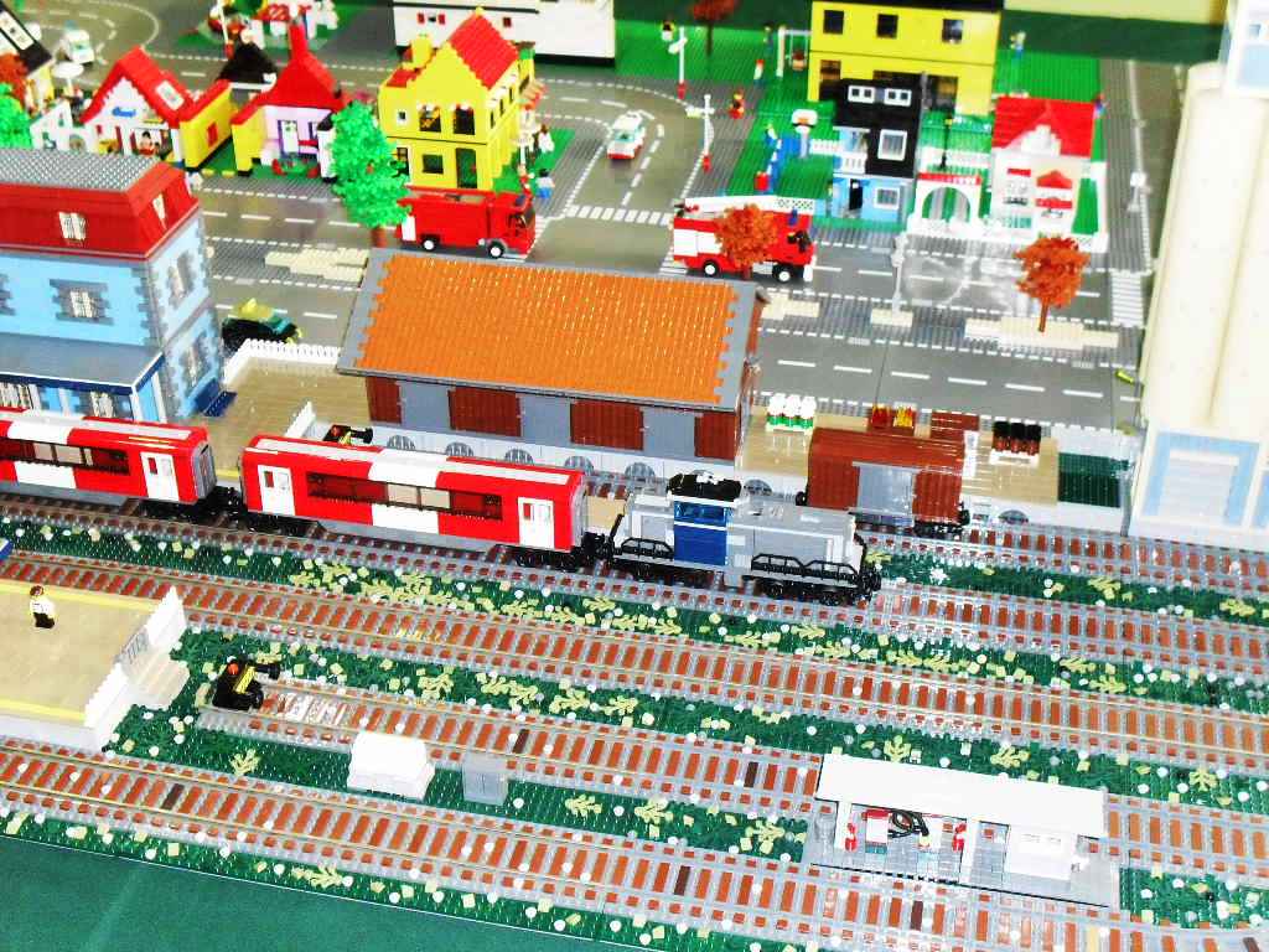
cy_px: 476
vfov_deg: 29.7
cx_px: 634
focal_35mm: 49
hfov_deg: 38.9
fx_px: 1796
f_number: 3.9
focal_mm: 8.7
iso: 240
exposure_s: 1/45
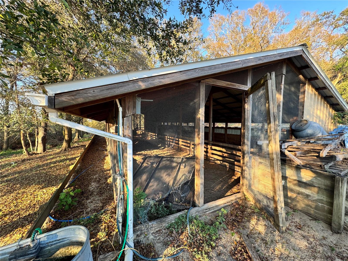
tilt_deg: -4.7
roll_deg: -1.4
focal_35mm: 14
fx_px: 141
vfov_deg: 85.7
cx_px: 174
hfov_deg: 102.1
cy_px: 130
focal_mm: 2.22
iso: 50
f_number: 2.2
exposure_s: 1/99
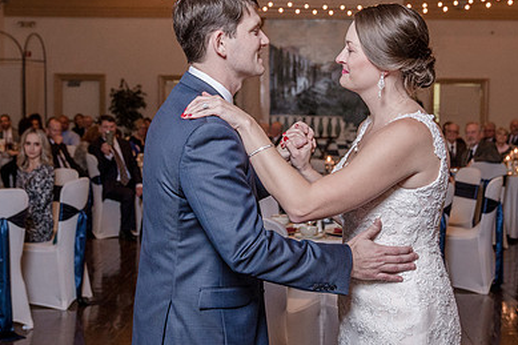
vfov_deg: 24.2
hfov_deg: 35.6
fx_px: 805
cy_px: 158
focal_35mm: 56
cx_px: 270
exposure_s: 1/250
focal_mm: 33
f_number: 4
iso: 2000
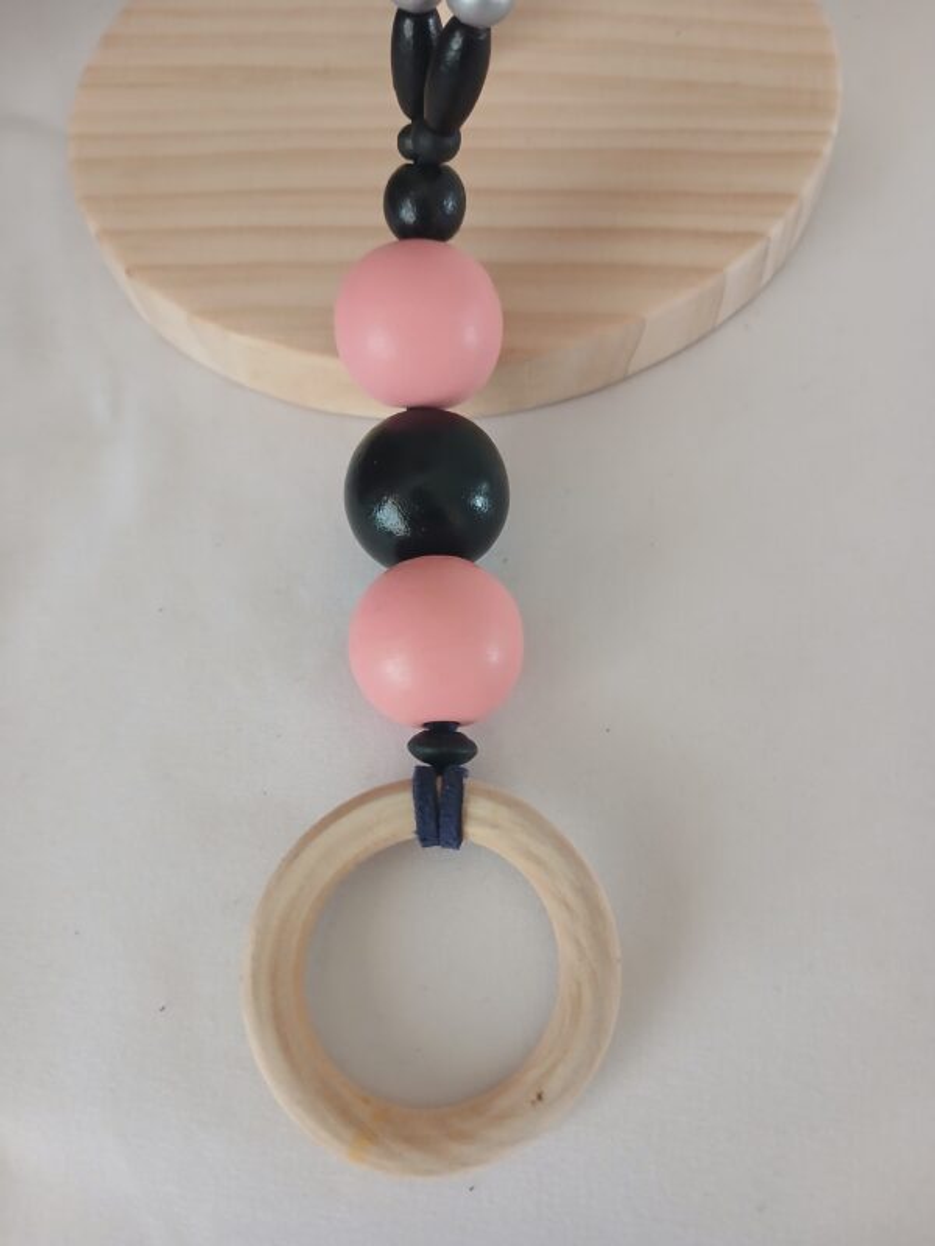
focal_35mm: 27
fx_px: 972
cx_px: 468
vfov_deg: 65.3
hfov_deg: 51.4
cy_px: 623
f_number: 1.8
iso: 250
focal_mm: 3.98
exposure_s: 1/33.3
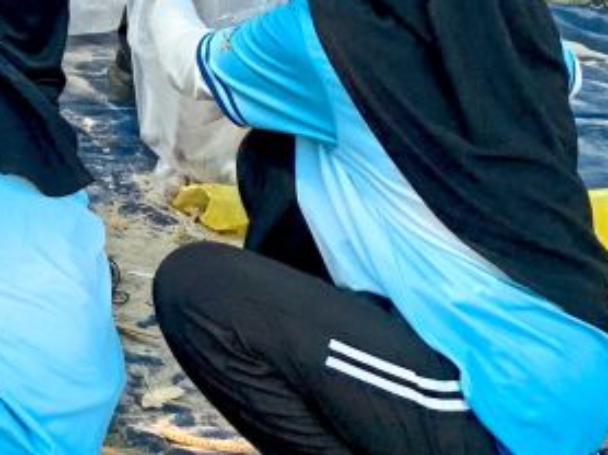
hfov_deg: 14.7
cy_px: -122
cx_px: -512
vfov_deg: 12.4
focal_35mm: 116
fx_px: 2036
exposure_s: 1/248
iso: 25
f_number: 1.8
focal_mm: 4.25
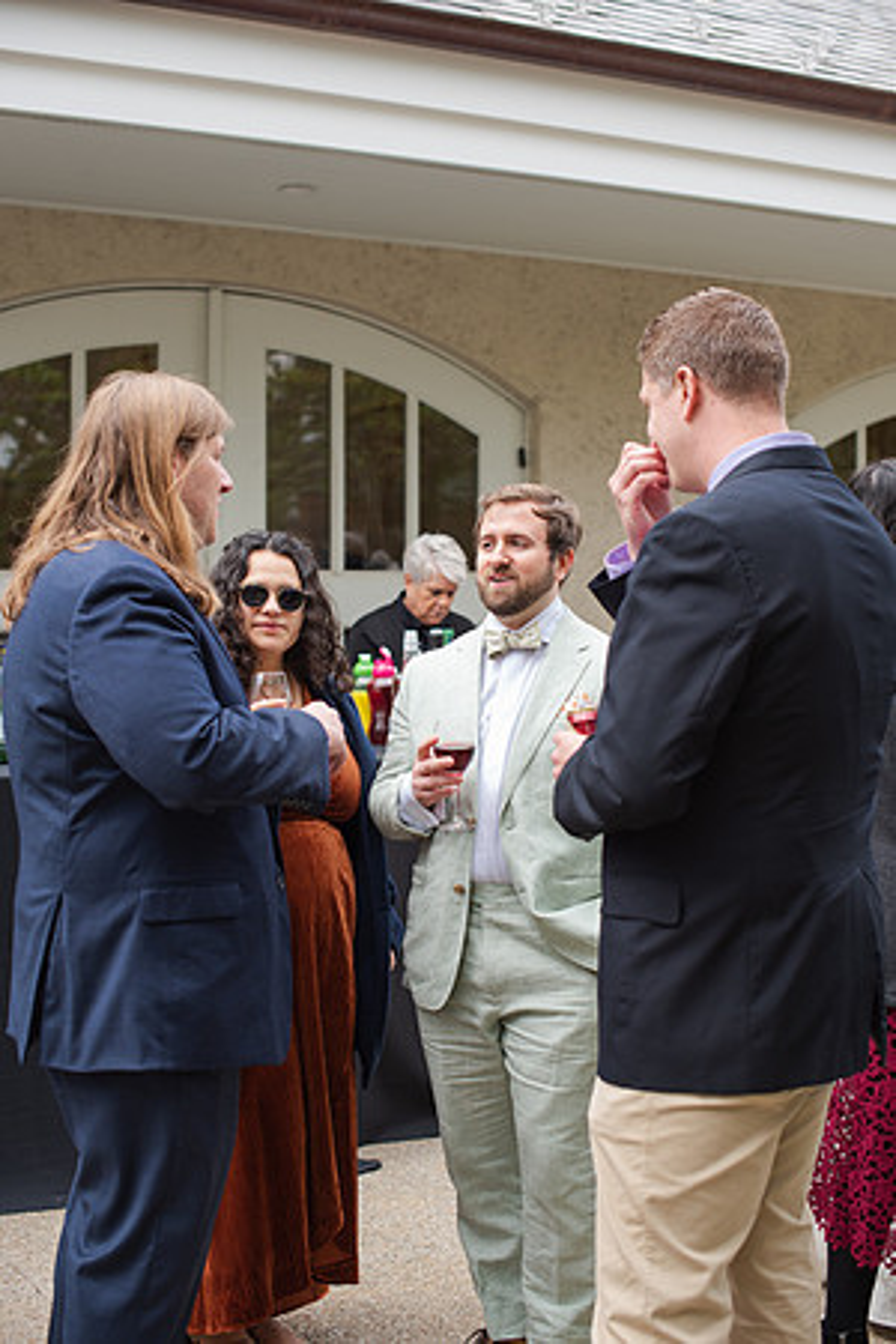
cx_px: 448
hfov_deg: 27.0
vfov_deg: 39.6
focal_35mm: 50
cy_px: 672
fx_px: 1867
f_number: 3.5
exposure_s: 1/400
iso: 200
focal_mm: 50
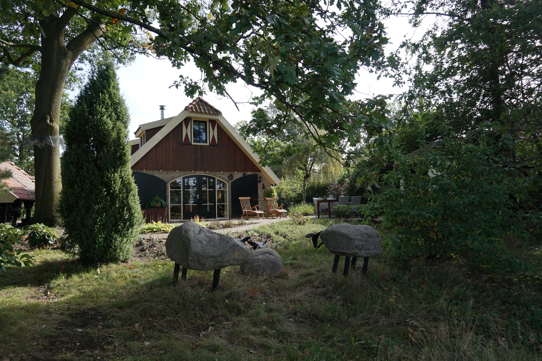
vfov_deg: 53.1
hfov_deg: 73.7
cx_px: 271
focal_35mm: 24
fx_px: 361
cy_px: 180
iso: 100
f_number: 5
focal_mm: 16
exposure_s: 1/200
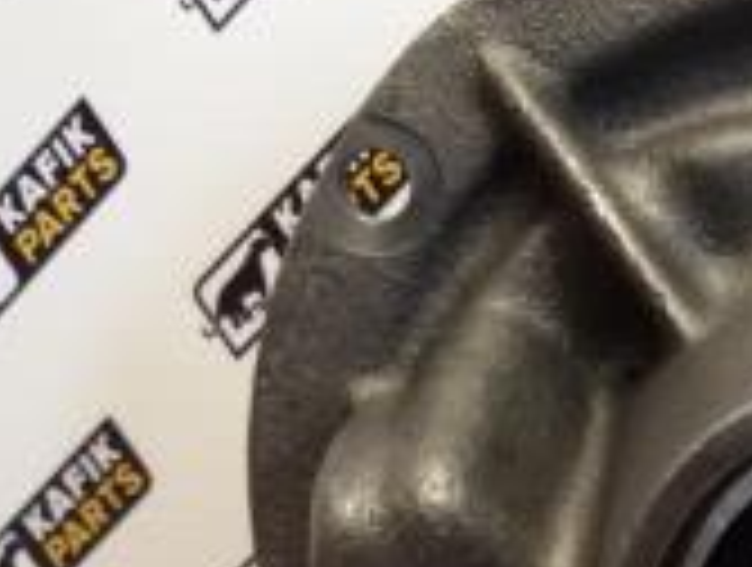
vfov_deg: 14.3
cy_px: 700
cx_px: 770
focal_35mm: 100
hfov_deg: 19.0
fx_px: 2177
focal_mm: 2.93
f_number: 2.4
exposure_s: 1/33
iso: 80
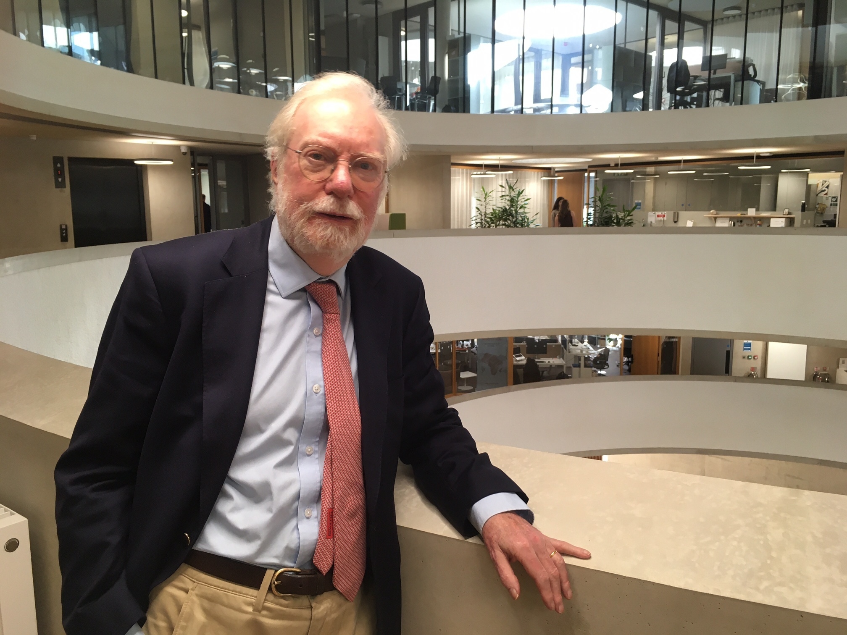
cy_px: 318
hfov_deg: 61.7
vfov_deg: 48.2
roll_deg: -0.4
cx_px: 424
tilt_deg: -9.5
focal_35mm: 29
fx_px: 710
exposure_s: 1/33
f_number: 2.2
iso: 64
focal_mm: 4.2
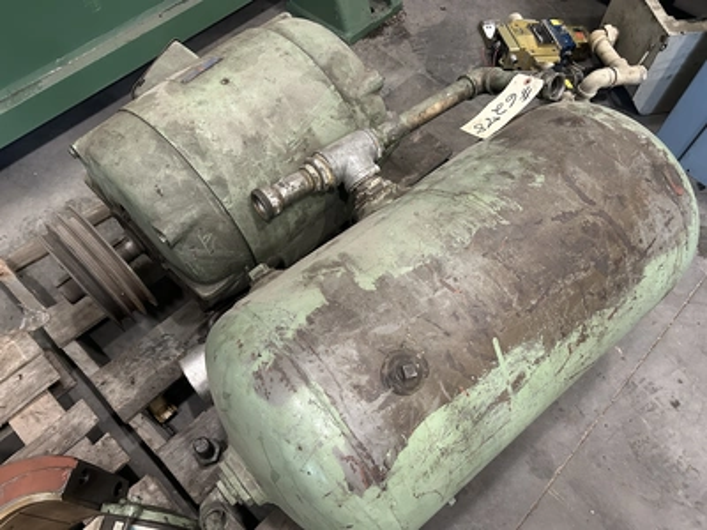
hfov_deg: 67.3
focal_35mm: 26
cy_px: 265
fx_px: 531
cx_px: 354
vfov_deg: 53.1
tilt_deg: -60.3
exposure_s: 1/40
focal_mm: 5.7
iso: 400
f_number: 1.5
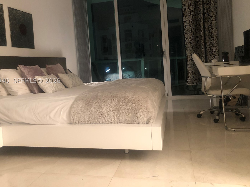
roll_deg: +4.0
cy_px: 81
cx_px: 115
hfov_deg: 56.7
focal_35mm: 32
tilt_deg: -4.1
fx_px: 231
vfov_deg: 44.1
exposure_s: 1/5
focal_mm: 3.99
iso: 100
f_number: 1.8
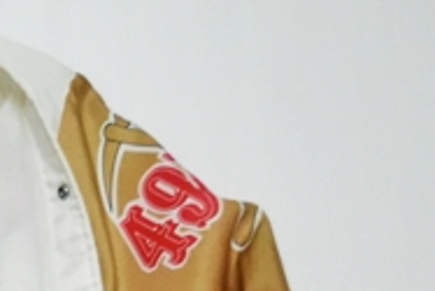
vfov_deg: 9.6
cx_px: -226
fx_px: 1688
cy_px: 391
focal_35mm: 140
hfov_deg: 13.8
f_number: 4.5
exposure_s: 1/50
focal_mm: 29
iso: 3200
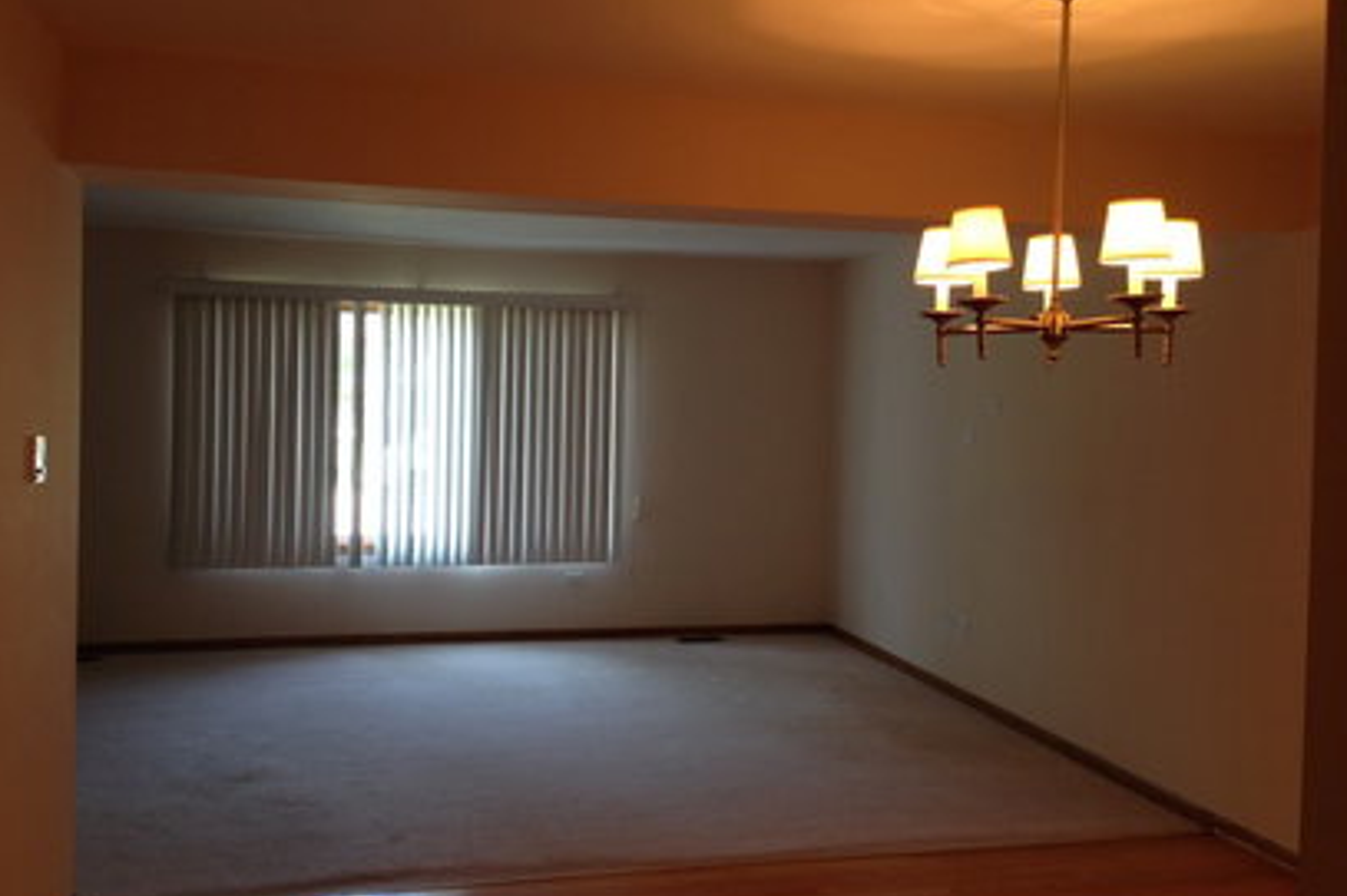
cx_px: 677
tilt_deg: -0.7
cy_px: 417
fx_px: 1346
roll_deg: -2.5
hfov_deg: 53.2
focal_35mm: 36
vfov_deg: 36.8
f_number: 2.4
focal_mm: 4.12
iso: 50
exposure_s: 1/20
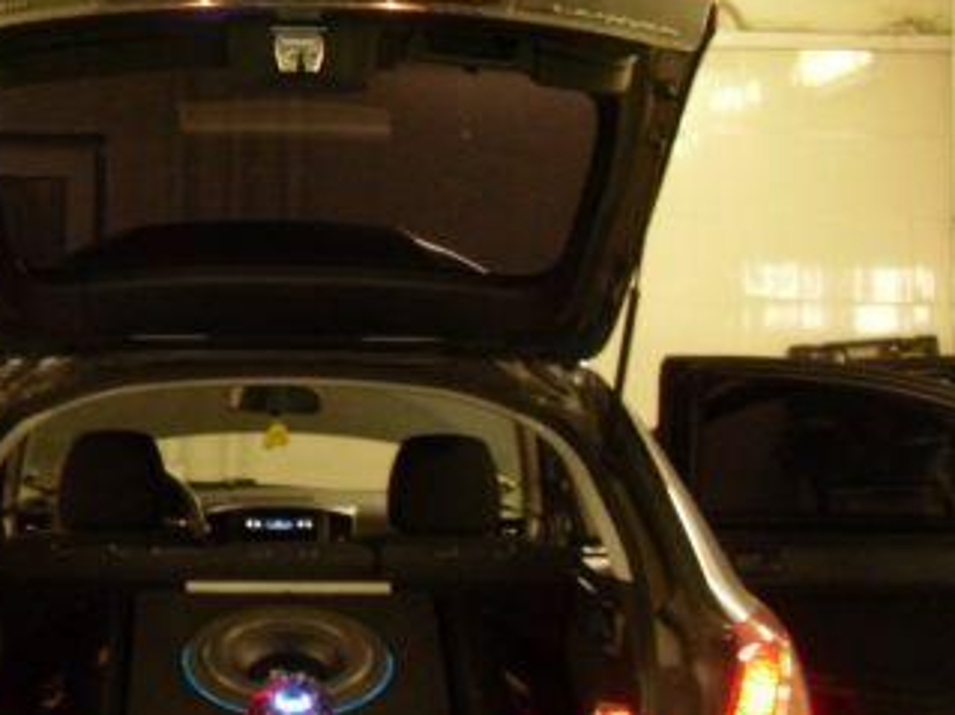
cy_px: 171
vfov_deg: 13.1
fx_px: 3116
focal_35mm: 113
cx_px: 242
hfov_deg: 17.3
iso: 400
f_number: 3.5
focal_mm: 6.3
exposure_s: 1/12
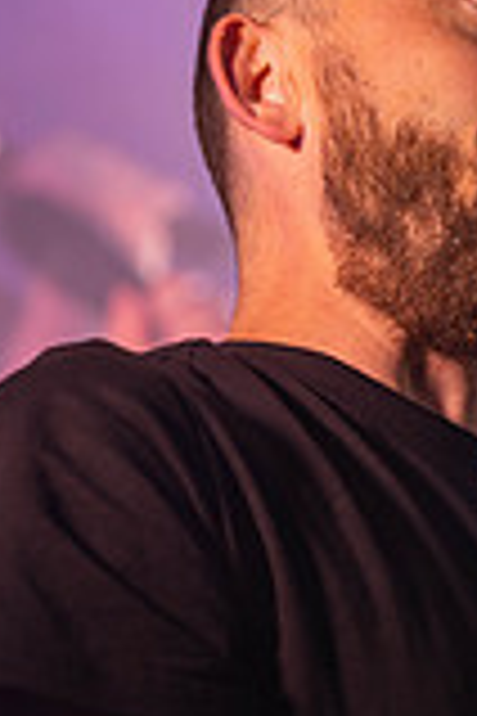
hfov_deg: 5.7
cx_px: 601
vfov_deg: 8.5
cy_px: 590
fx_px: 4790
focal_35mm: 241
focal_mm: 85
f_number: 4
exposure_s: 1/200
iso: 180
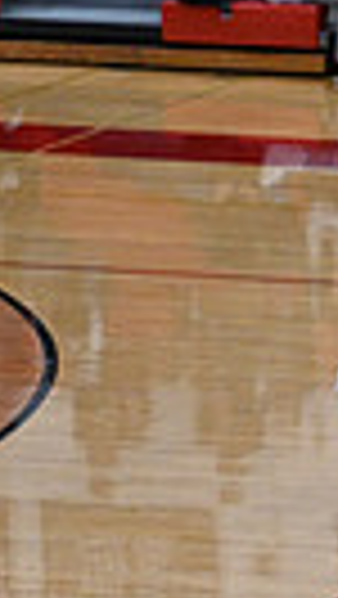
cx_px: 1221
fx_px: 5105
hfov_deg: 3.6
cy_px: 614
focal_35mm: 321
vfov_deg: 6.7
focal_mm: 70
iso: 4000
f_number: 4
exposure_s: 1/400
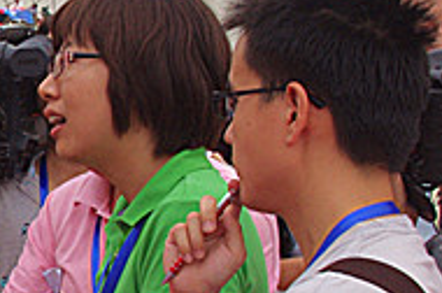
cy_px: 157
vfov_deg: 7.7
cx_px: -263
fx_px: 2169
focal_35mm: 177
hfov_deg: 11.1
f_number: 14
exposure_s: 1/125
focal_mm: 28.13
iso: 200
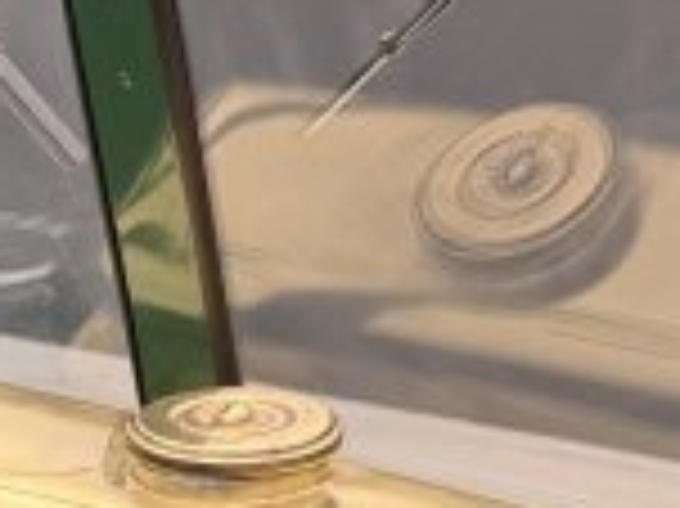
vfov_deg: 7.1
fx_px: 4004
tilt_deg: -24.1
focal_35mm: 204
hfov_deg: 9.2
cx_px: -639
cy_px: 814
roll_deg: +4.0
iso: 250
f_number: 1.78
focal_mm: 6.76
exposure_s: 1/50
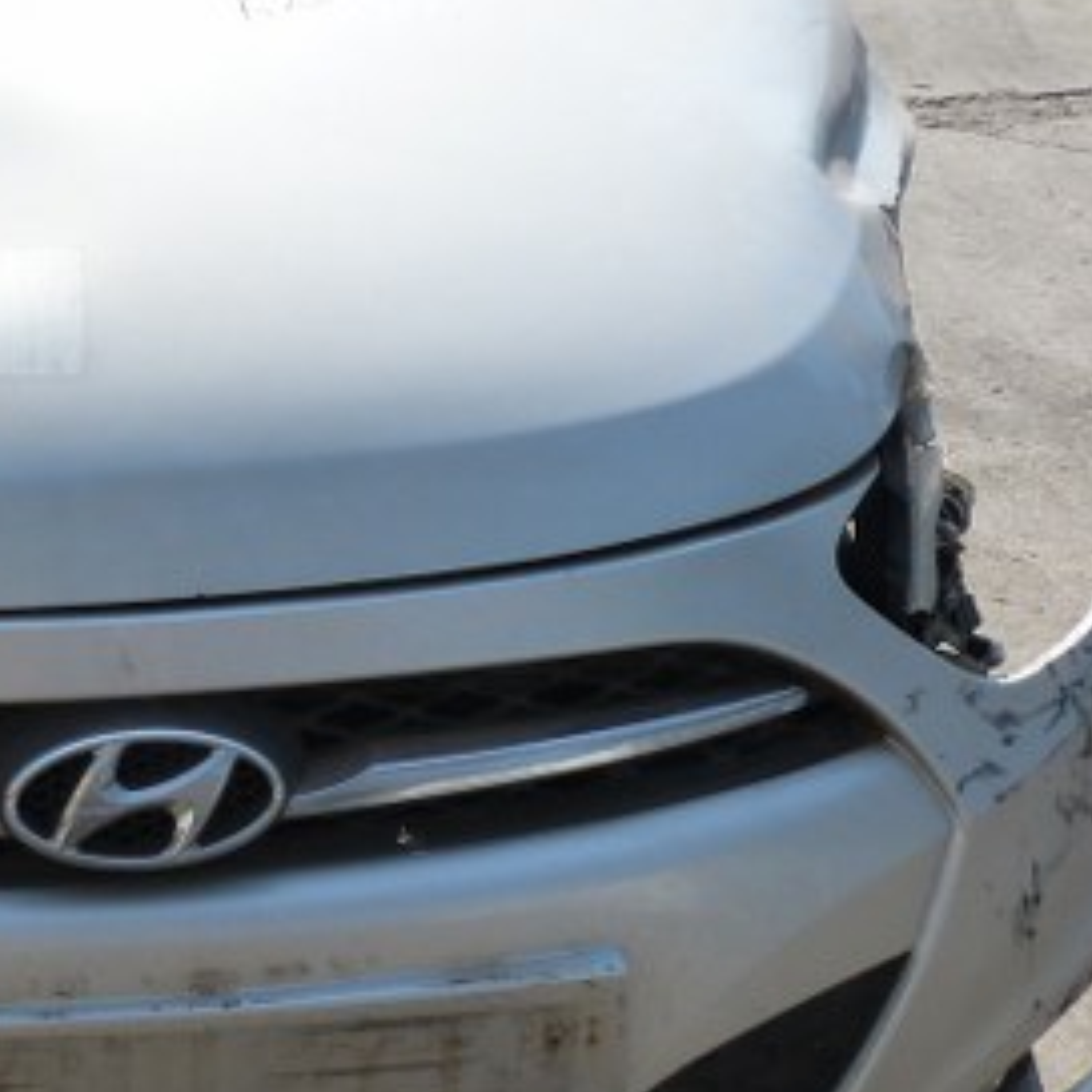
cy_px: 389
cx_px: 141
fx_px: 2320
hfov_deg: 25.8
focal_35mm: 65
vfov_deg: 26.4
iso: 125
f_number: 5
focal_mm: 4.5
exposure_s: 1/250
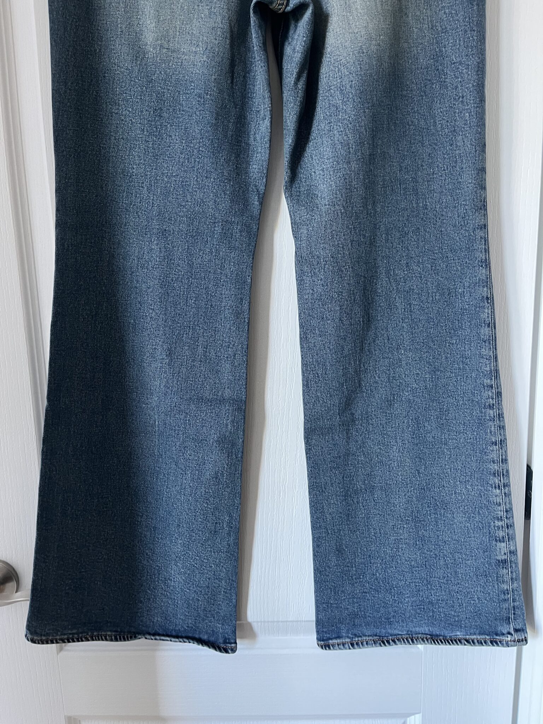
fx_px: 544
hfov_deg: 53.1
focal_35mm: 26
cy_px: 362
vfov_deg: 67.3
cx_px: 272
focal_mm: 5.1
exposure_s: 1/50
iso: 200
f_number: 1.6
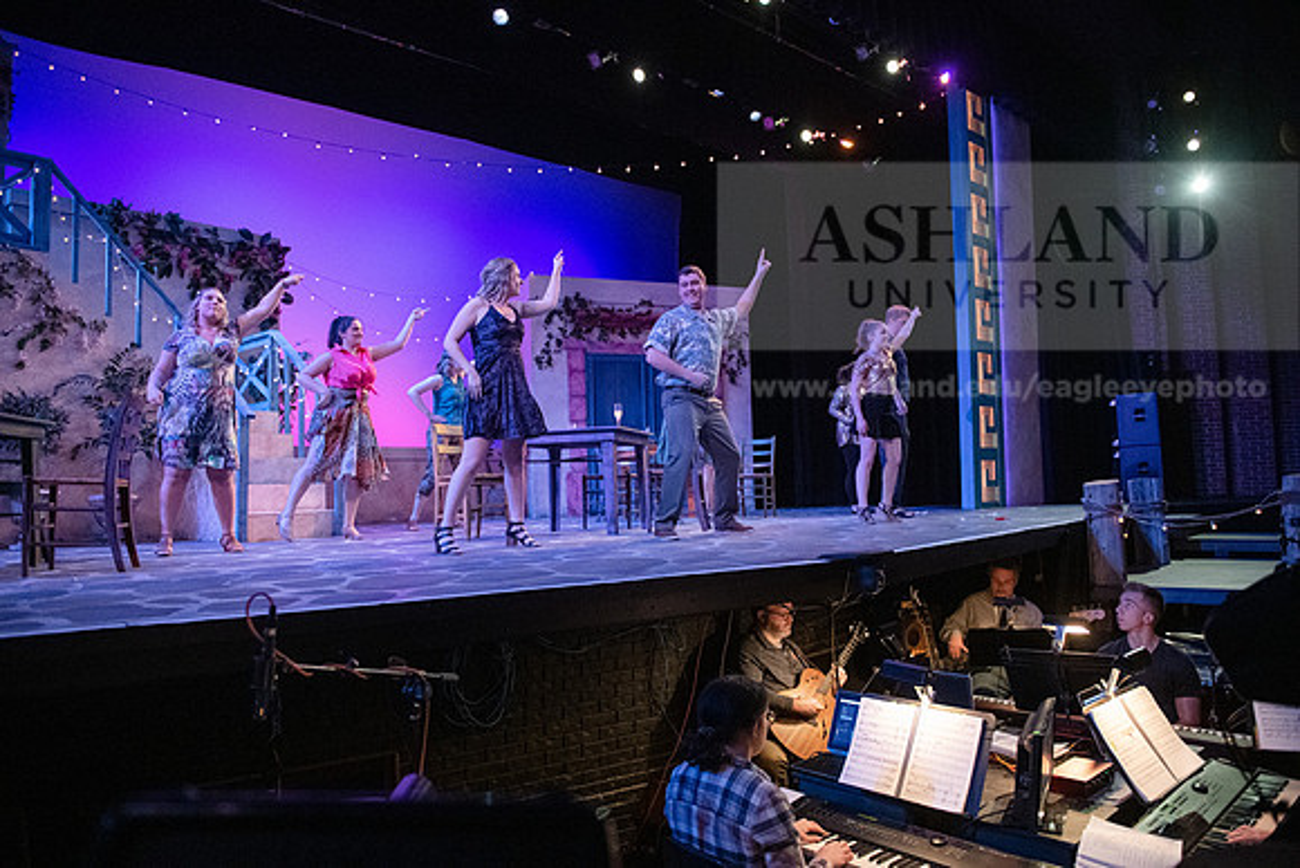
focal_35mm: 24
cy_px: 434
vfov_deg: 53.2
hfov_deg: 73.7
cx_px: 650
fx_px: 867
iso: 6400
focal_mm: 24
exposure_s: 1/320
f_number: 2.8
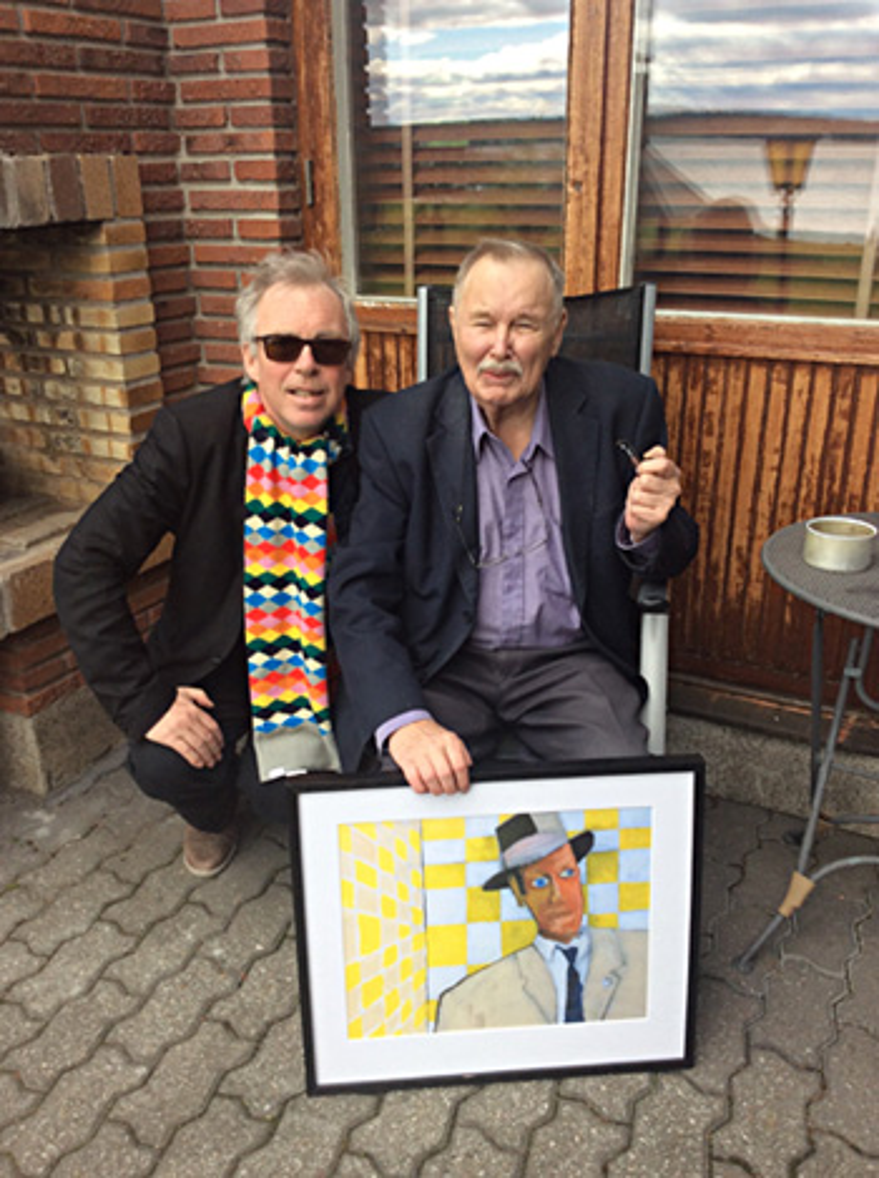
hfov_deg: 44.0
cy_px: 589
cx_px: 440
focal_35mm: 32
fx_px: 1087
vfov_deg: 56.9
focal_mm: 3.3
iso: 32
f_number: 2.4
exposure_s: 1/283
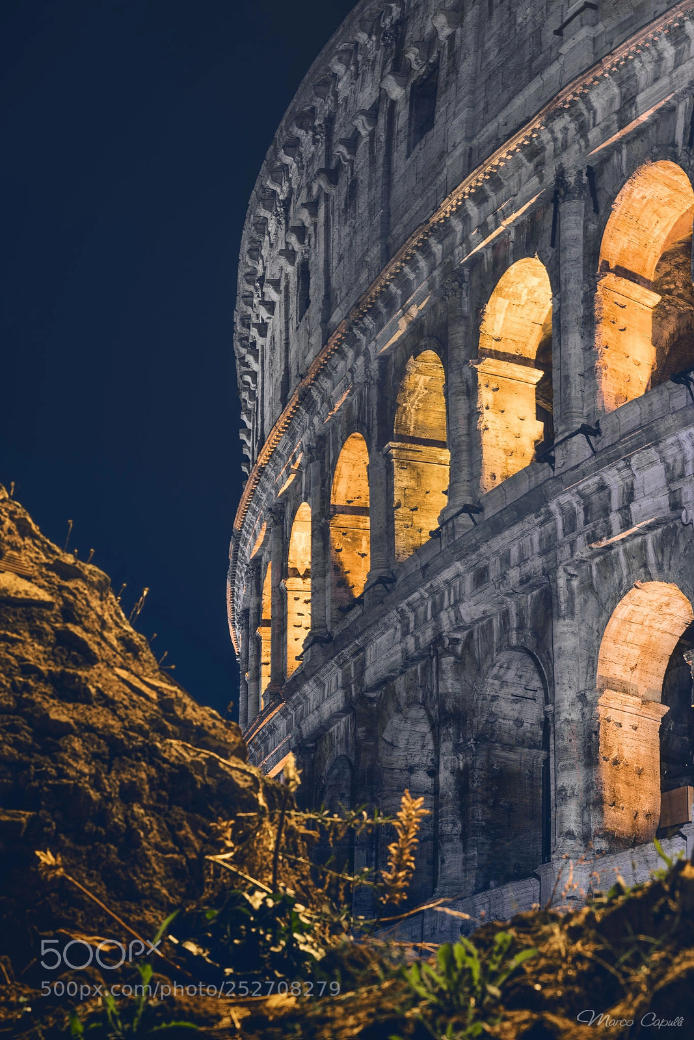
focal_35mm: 55
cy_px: 520
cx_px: 347
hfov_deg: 24.6
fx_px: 1590
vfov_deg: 36.2
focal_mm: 55
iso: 100
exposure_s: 10
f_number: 9
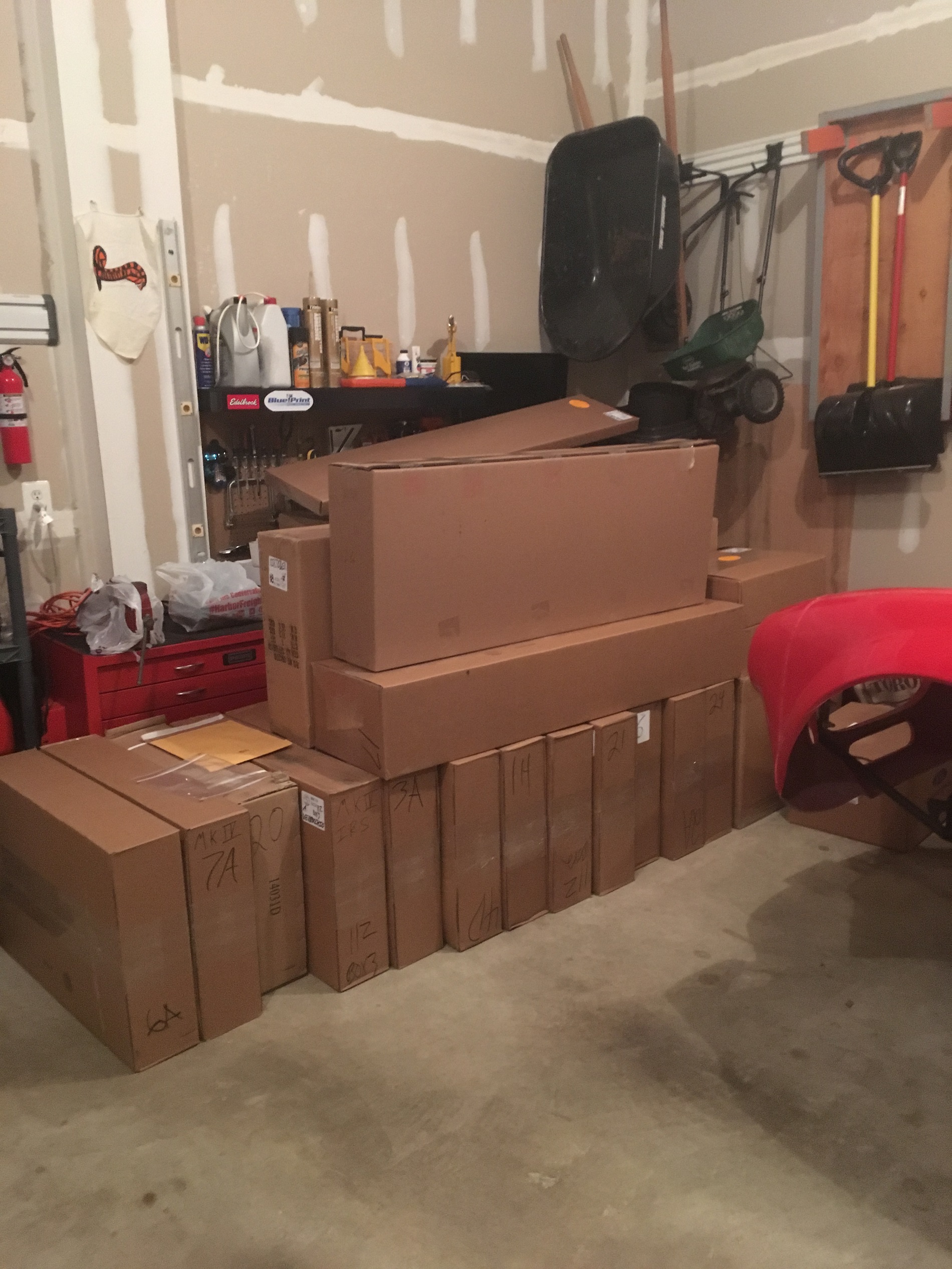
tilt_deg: -13.1
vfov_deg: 61.7
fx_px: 1063
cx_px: 476
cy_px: 634
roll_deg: +0.3
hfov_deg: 48.2
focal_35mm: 29
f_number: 2.2
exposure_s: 1/15
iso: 400
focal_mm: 4.15
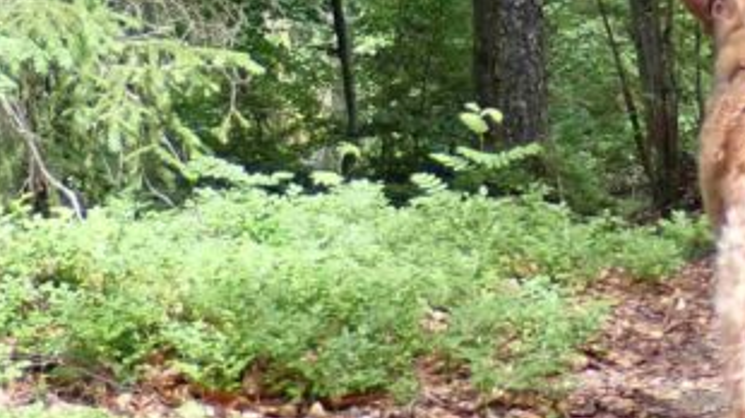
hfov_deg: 7.8
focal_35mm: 277
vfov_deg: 4.4
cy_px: -41
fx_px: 5469
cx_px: 663
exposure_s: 1/100
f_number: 4.1
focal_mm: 13.65
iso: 200
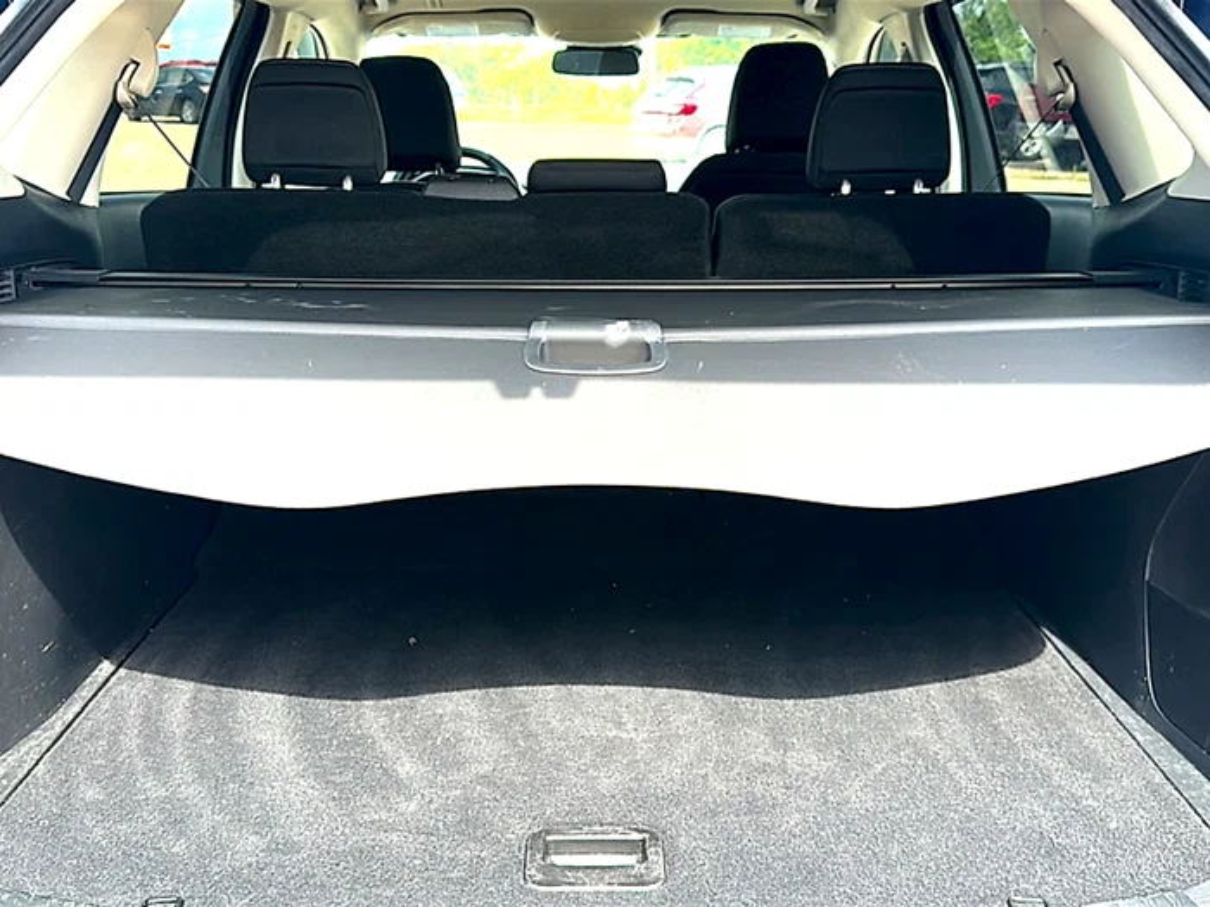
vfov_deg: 46.8
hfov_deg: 60.0
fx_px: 1049
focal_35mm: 30
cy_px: 454
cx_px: 605
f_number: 1.78
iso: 125
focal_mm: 6.86
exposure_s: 1/601
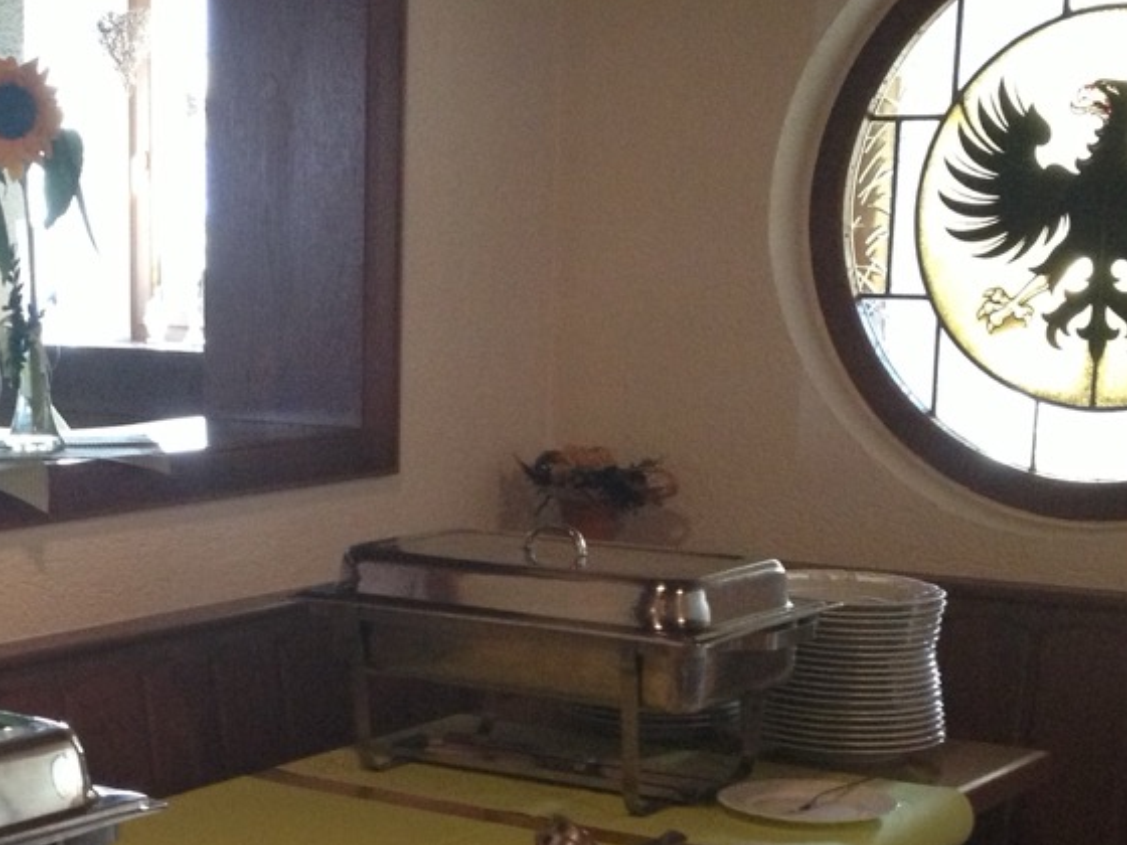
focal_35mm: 80
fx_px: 2605
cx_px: 280
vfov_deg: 18.3
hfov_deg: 24.1
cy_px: 666
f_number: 2.4
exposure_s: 1/20
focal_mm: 4.28
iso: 250
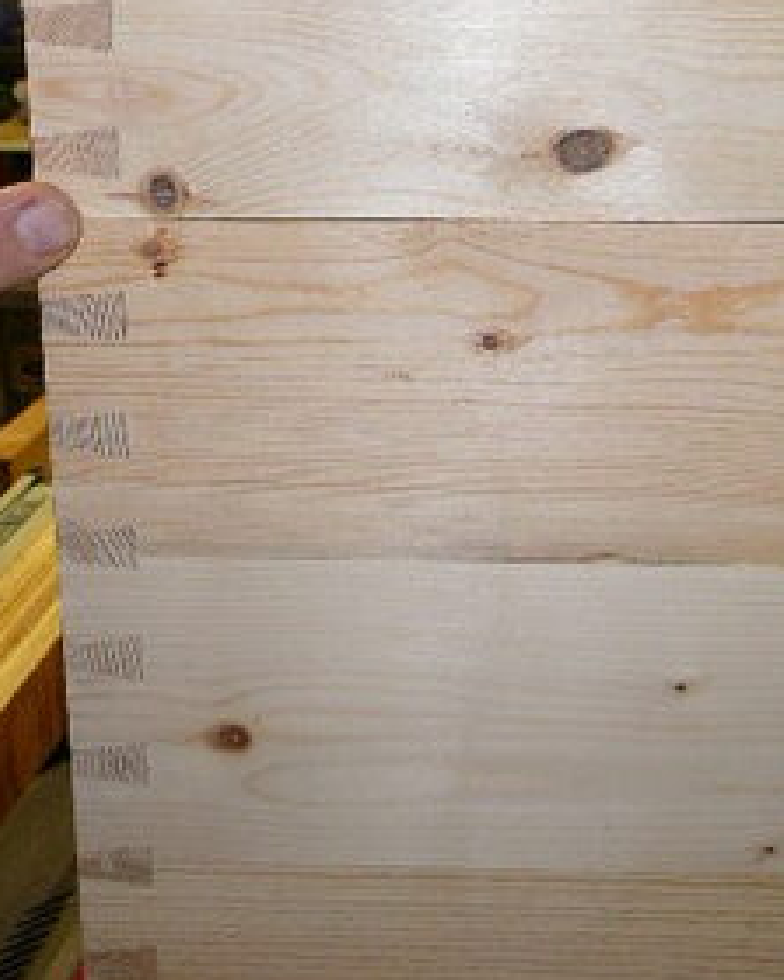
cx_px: 422
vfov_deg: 30.4
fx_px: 1769
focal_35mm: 61
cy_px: 245
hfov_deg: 25.0
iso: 100
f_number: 2.8
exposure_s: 1/30
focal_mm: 5.2
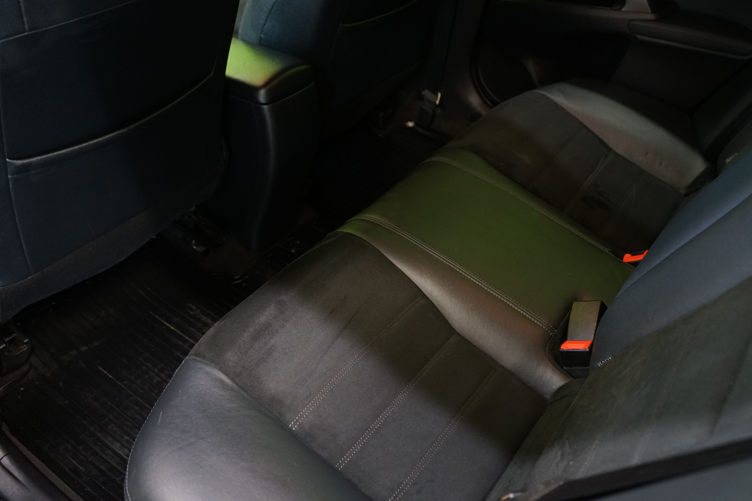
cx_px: 376
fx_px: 648
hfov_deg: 60.3
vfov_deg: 42.3
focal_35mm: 31
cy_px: 250
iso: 2000
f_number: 4
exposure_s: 1/20
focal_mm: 31
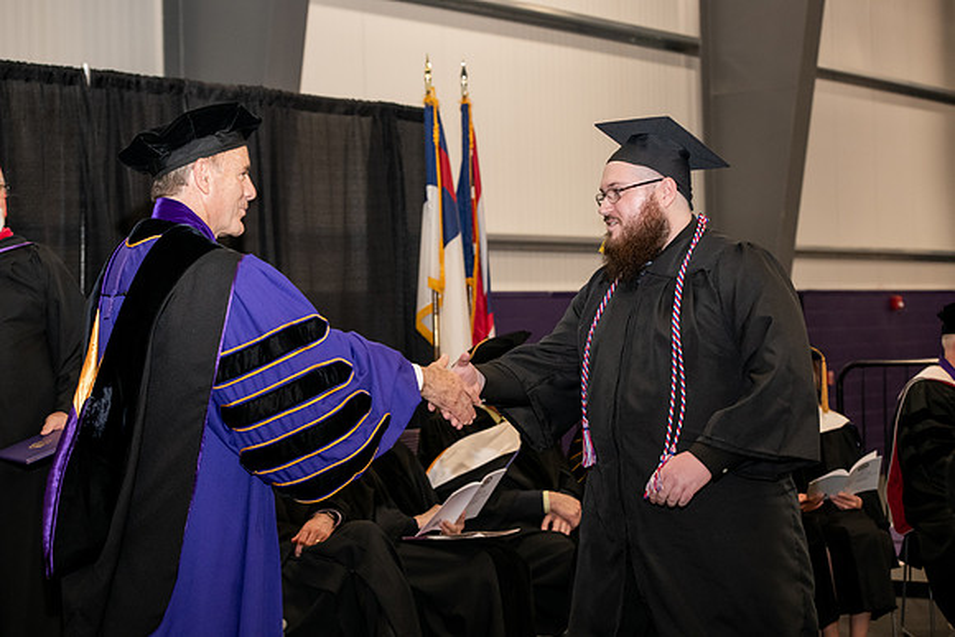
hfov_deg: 28.8
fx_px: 1857
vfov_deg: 19.5
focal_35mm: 70
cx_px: 478
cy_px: 318
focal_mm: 70
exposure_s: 1/200
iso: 2000
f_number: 5
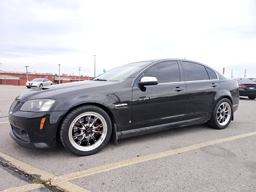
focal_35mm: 23
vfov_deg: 58.9
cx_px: 128
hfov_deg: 73.9
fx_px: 170
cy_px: 96
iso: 16
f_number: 1.7
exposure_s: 1/52
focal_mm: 6.3
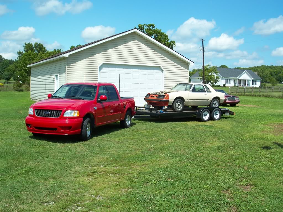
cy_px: 106
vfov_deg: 33.6
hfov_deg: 43.9
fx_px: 352
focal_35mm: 43
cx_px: 142
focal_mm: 9.1
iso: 64
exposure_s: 1/800
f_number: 3.2
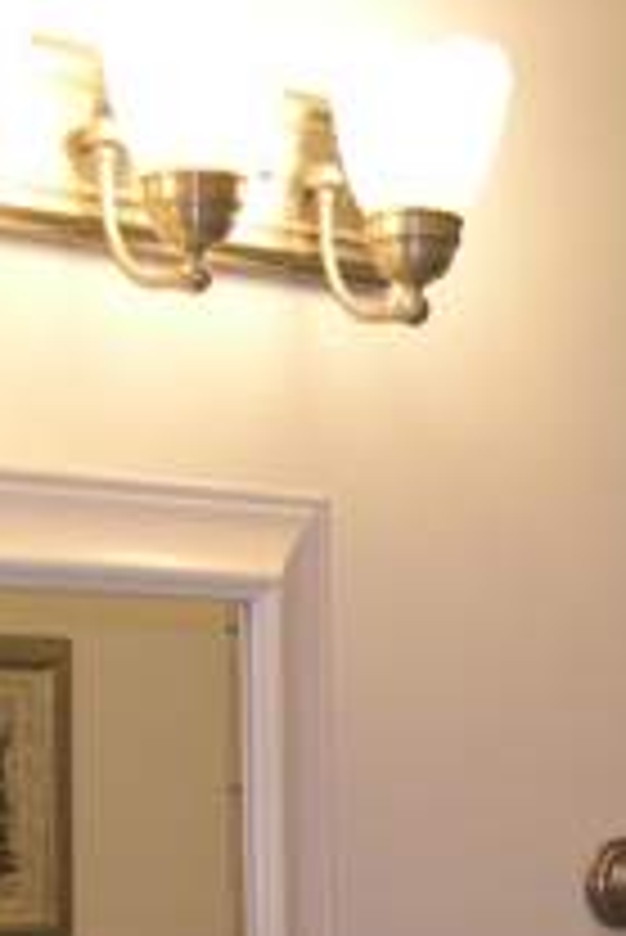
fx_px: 2369
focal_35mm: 91
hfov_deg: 14.8
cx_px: 608
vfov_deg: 22.0
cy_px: 801
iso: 100
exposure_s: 1/38.3
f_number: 2.8
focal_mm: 8
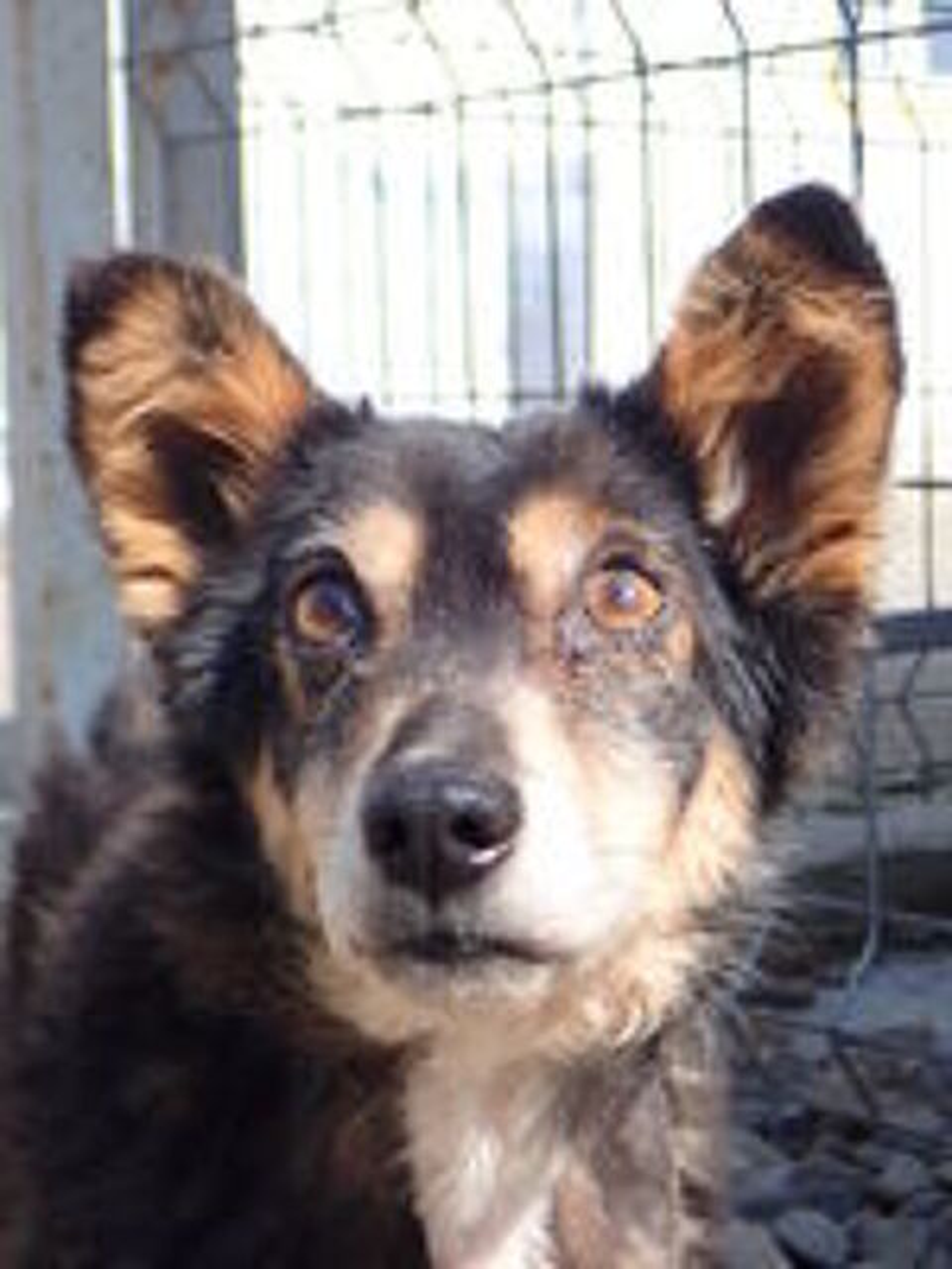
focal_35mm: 77
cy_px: 634
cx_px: 476
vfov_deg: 25.3
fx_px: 2824
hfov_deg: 19.1
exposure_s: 1/640
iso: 200
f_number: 4.1
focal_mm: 13.65
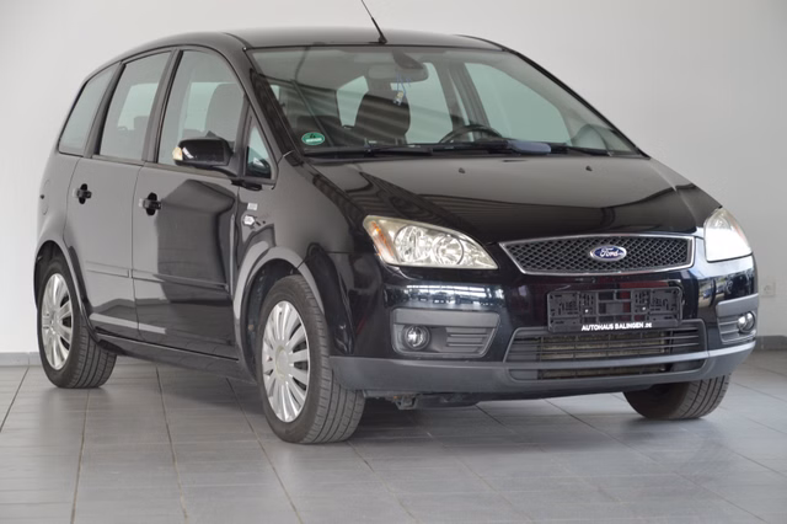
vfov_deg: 12.2
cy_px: 262
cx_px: 394
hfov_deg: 18.2
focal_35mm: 112
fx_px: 2458
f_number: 5.3
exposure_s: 1/60
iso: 400
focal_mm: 75
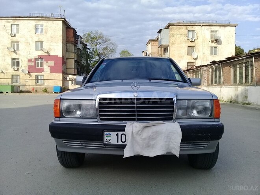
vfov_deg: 45.4
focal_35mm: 31
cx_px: 130
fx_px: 233
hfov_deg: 58.4
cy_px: 98
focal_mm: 3.3
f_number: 2.2
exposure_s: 1/858
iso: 50
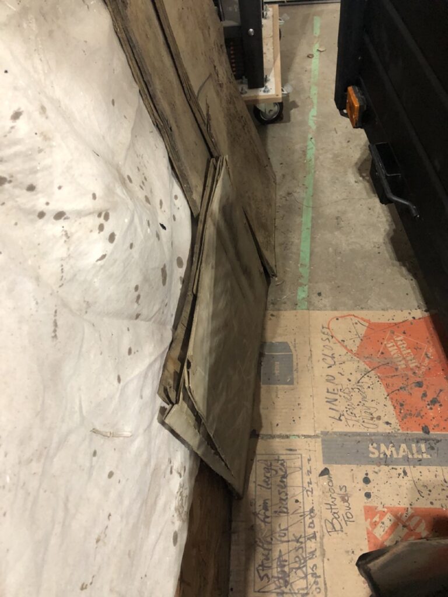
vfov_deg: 63.4
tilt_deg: -50.2
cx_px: 224
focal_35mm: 28
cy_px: 298
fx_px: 483
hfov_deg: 49.7
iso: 100
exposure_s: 1/15
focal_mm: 4
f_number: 1.8
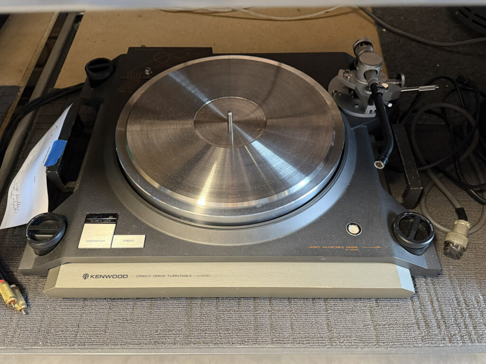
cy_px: 182
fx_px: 337
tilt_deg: -53.7
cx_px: 243
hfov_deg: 71.6
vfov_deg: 56.8
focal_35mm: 24
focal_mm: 6.76
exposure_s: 1/60
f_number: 1.78
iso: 800
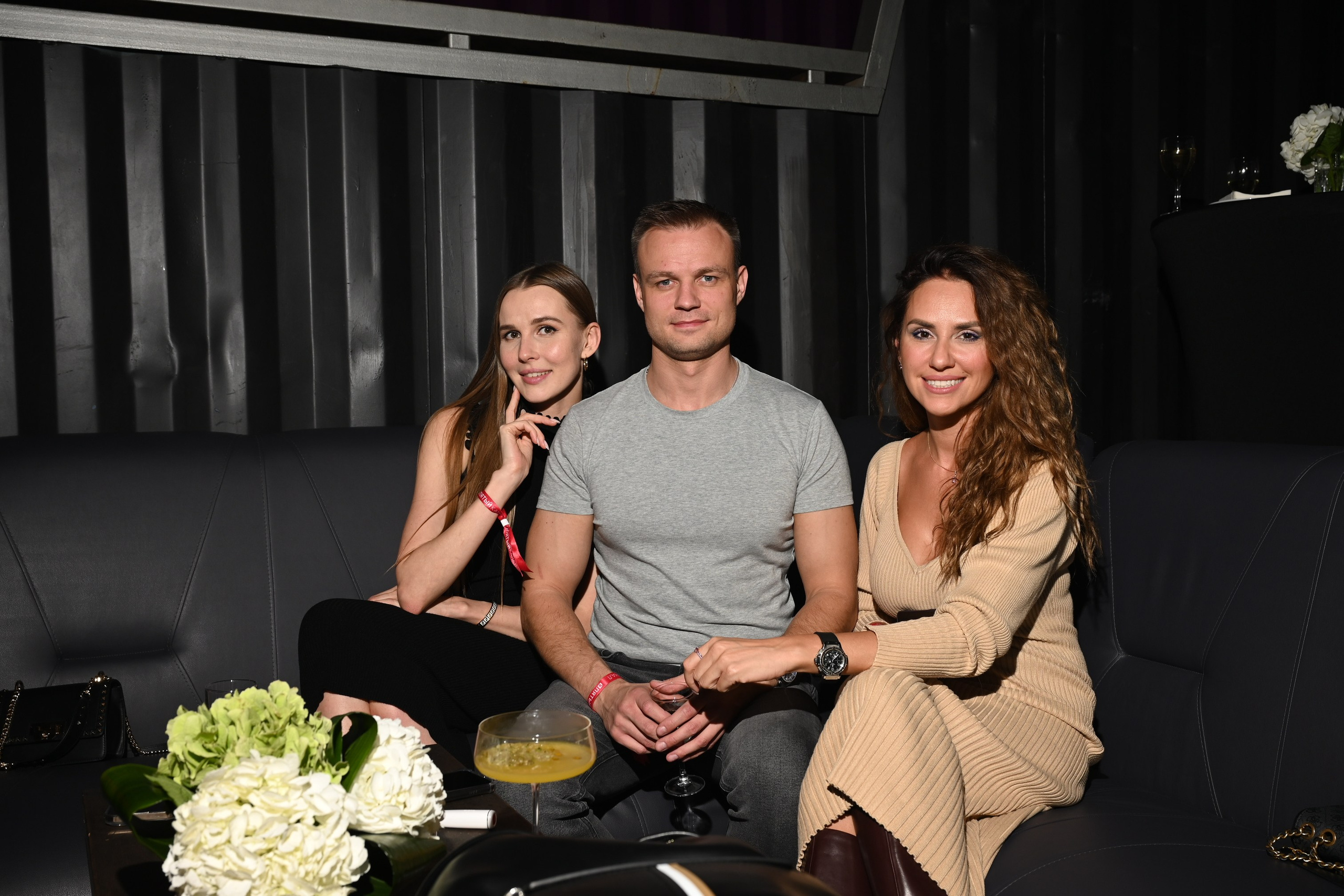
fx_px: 1288
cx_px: 672
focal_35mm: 34
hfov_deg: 55.1
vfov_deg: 38.4
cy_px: 448
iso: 320
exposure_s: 1/160
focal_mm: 34.5
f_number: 6.3
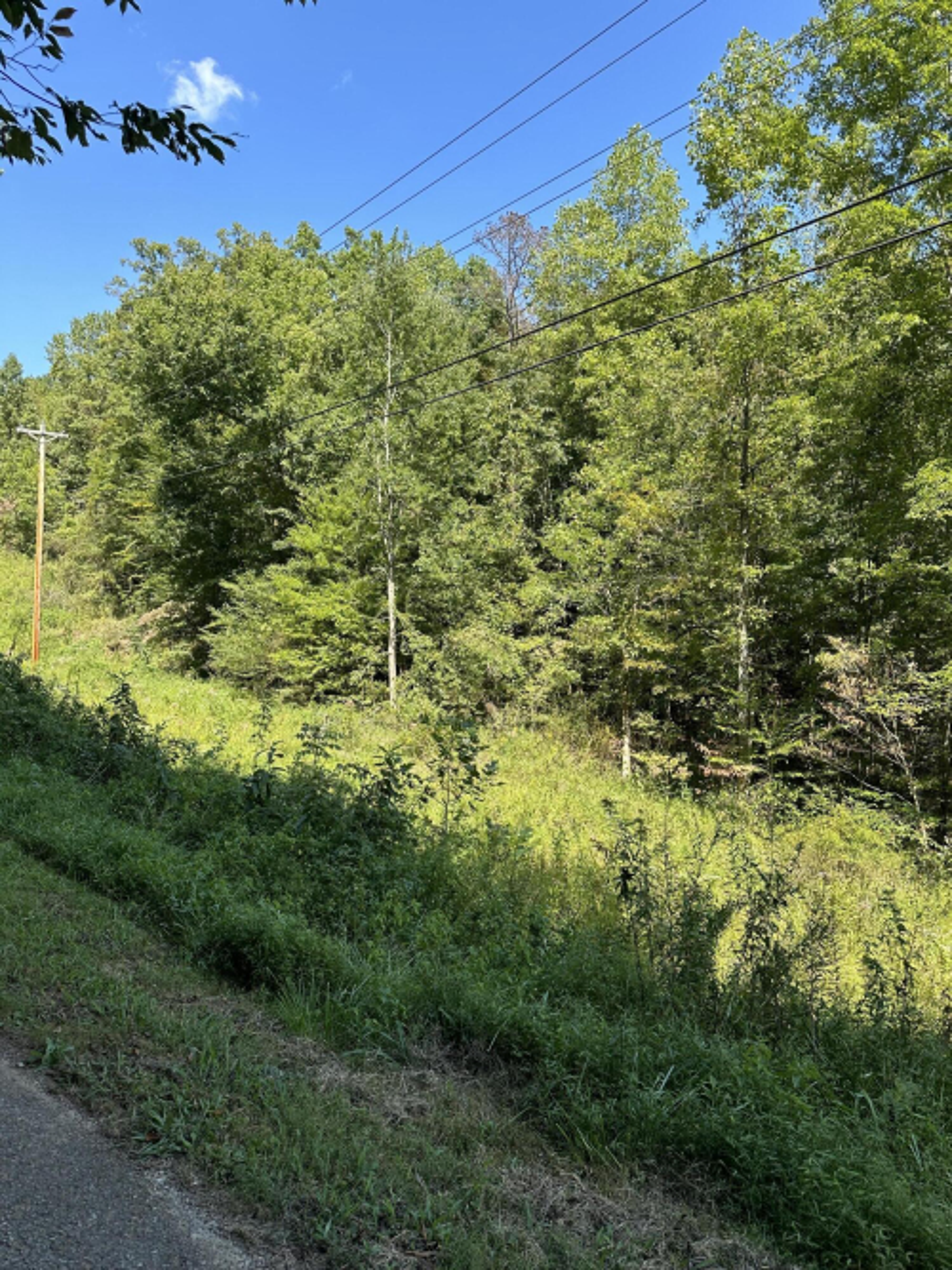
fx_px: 880
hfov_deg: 56.8
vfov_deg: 71.6
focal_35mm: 24
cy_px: 635
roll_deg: -2.0
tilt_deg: +2.5
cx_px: 476
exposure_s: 1/1171
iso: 80
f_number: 1.78
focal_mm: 6.86
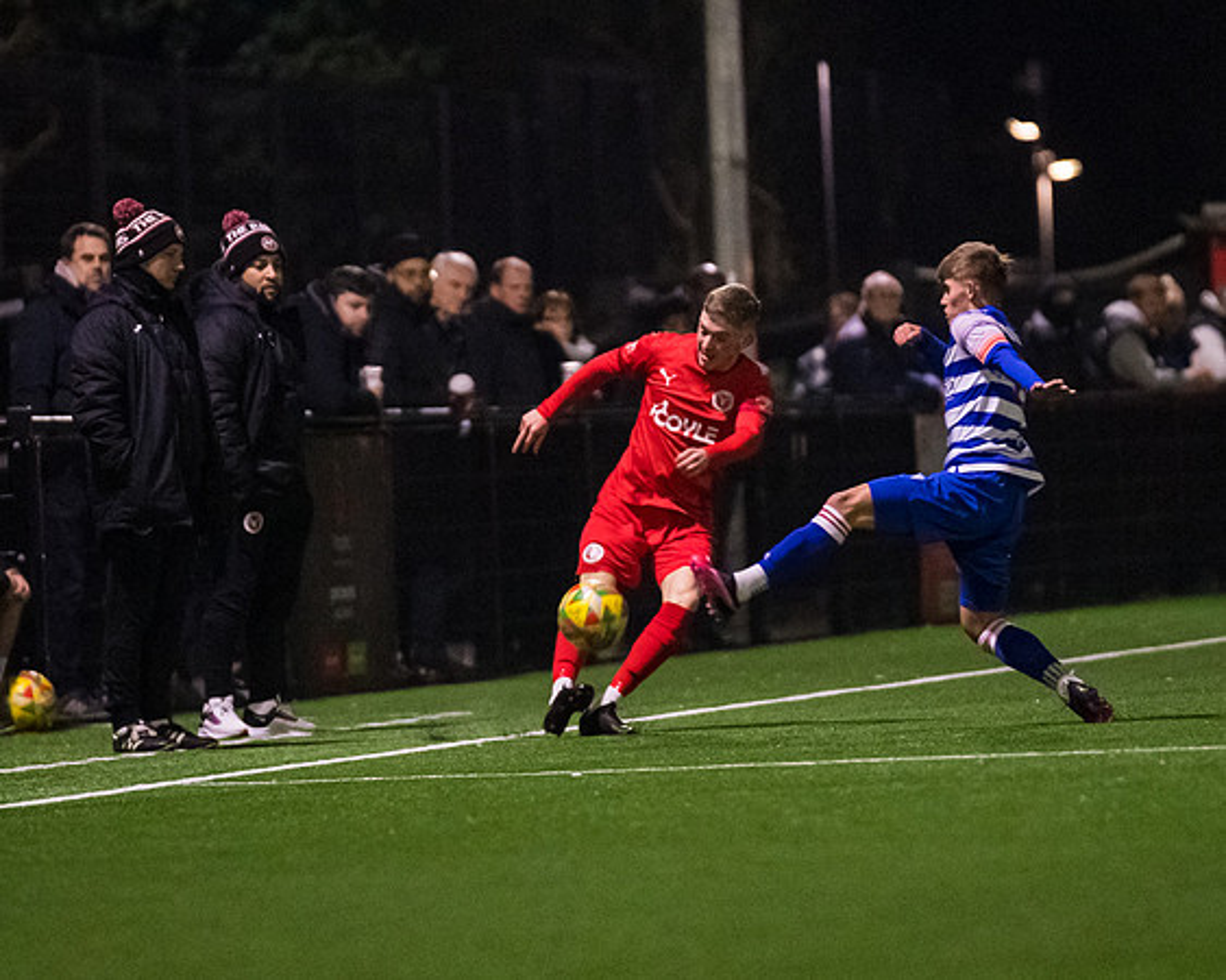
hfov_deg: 3.8
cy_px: 546
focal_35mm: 508
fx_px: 18426
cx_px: 623
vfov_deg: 3.0
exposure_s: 1/1000
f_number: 2.8
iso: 8000
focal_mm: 270
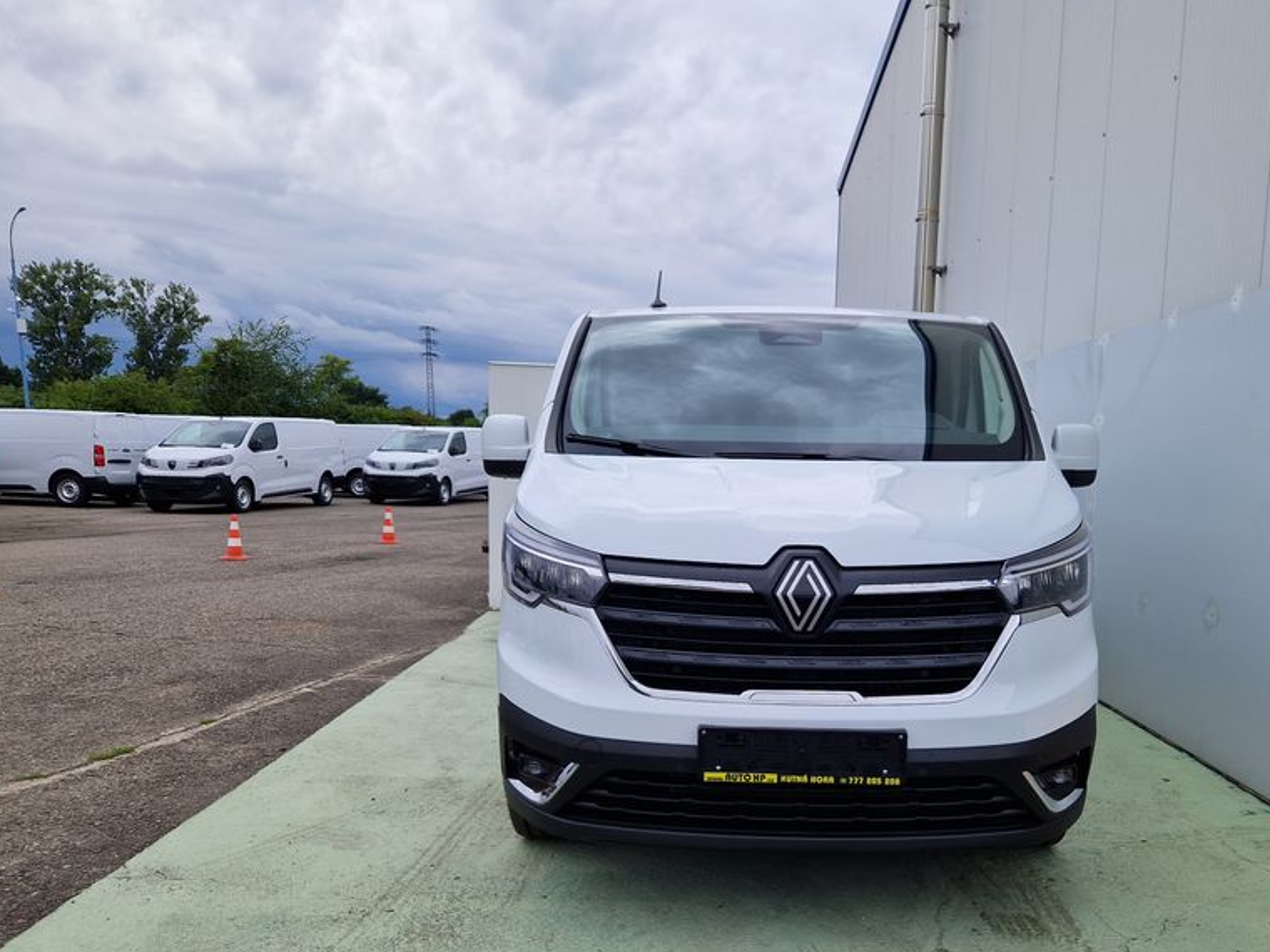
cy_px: 586
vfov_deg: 45.1
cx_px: 755
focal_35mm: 31
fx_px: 1137
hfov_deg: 57.9
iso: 50
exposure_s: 1/958
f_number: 1.8
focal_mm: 5.4
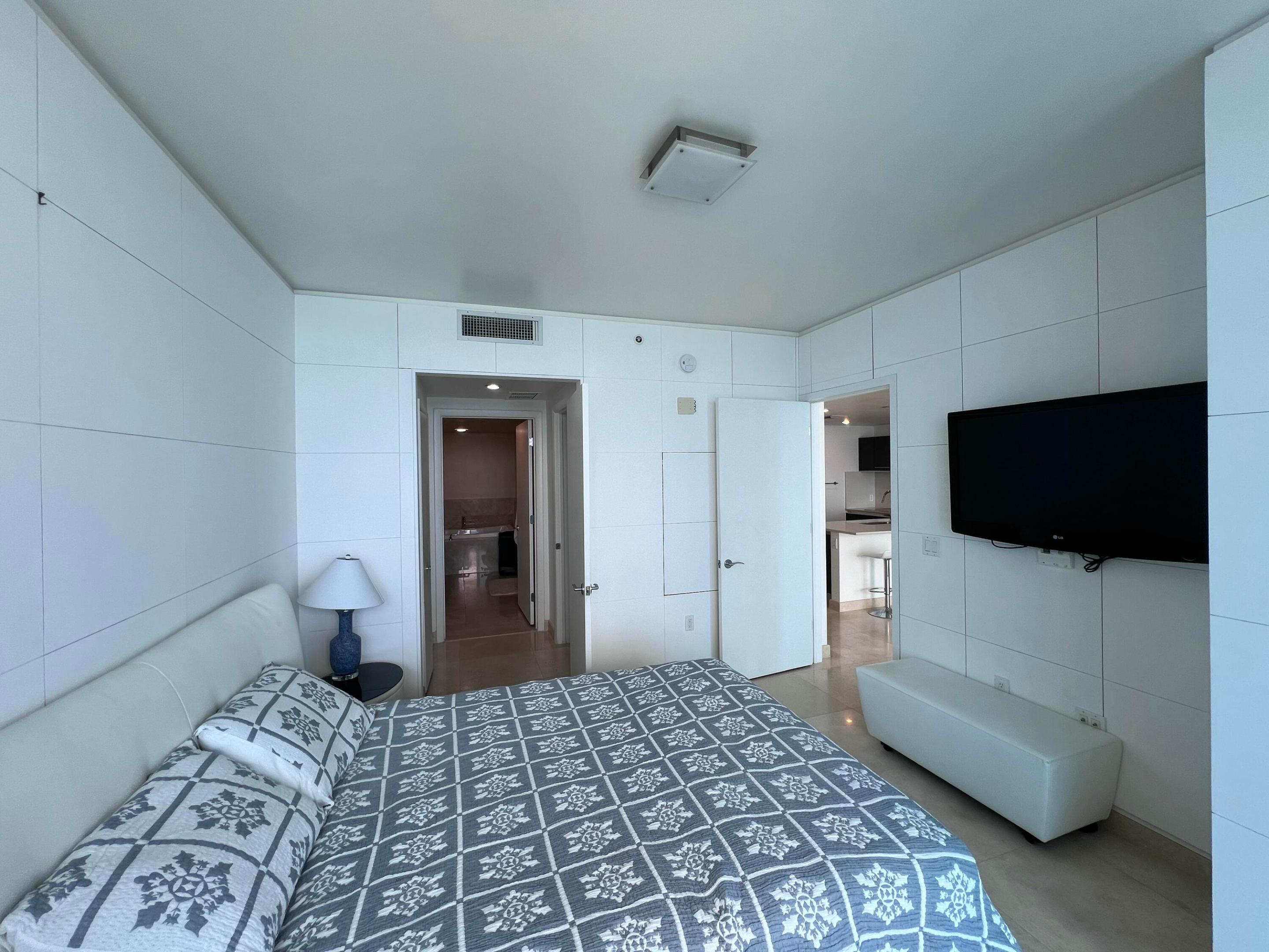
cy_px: 476
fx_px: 477
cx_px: 634
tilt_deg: -0.2
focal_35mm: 13
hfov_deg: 106.2
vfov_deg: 89.9
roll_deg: +0.8
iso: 32
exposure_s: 1/127
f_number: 1.8
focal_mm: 1.57
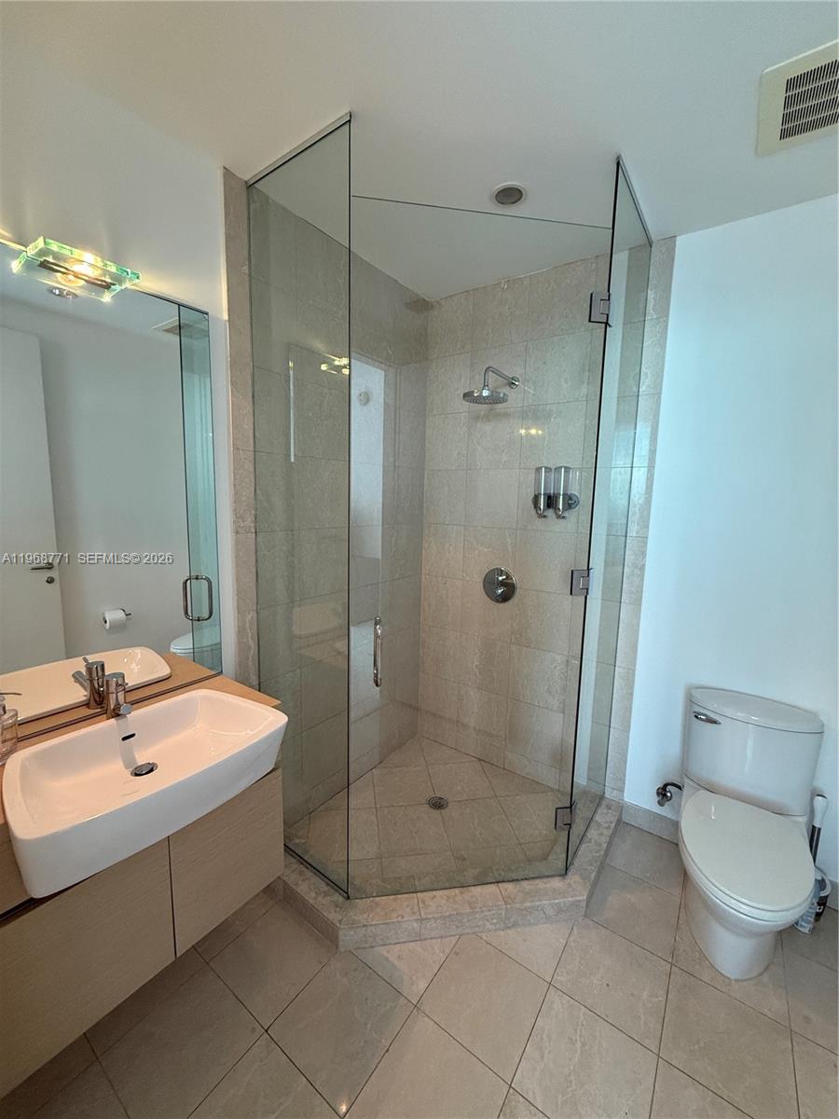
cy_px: 560
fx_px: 452
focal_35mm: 14
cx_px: 420
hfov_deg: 85.7
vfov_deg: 102.1
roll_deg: -1.9
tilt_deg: -7.5
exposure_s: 1/120
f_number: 2.2
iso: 320
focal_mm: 2.22
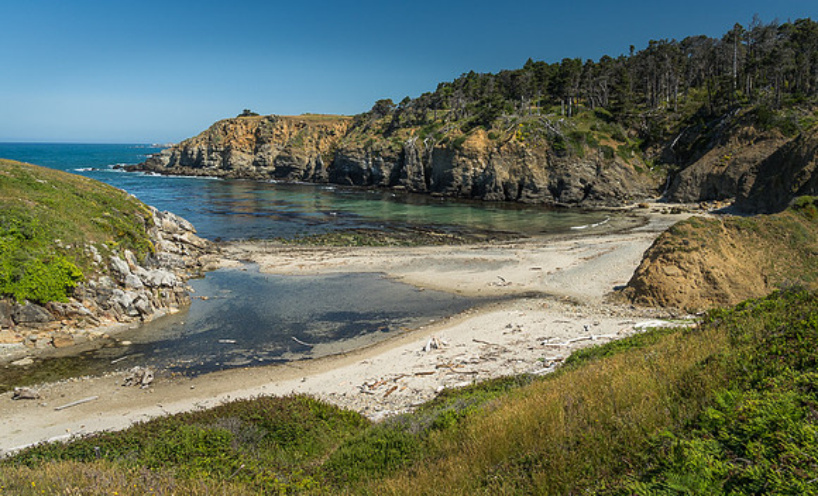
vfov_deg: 39.5
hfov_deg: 61.2
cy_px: 244
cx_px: 425
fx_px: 691
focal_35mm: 31
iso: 400
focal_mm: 28
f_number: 8
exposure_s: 1/500
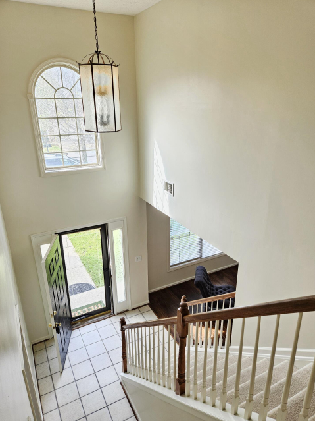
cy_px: 215
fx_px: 291
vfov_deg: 71.6
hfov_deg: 56.8
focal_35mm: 24
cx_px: 162
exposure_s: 1/120
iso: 64
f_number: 1.8
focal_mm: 5.4
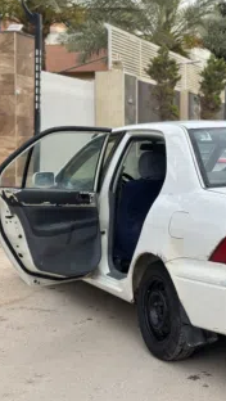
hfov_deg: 17.9
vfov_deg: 31.4
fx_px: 712
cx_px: 181
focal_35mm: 67
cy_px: 177
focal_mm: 6.86
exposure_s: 1/428
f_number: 1.78
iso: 80
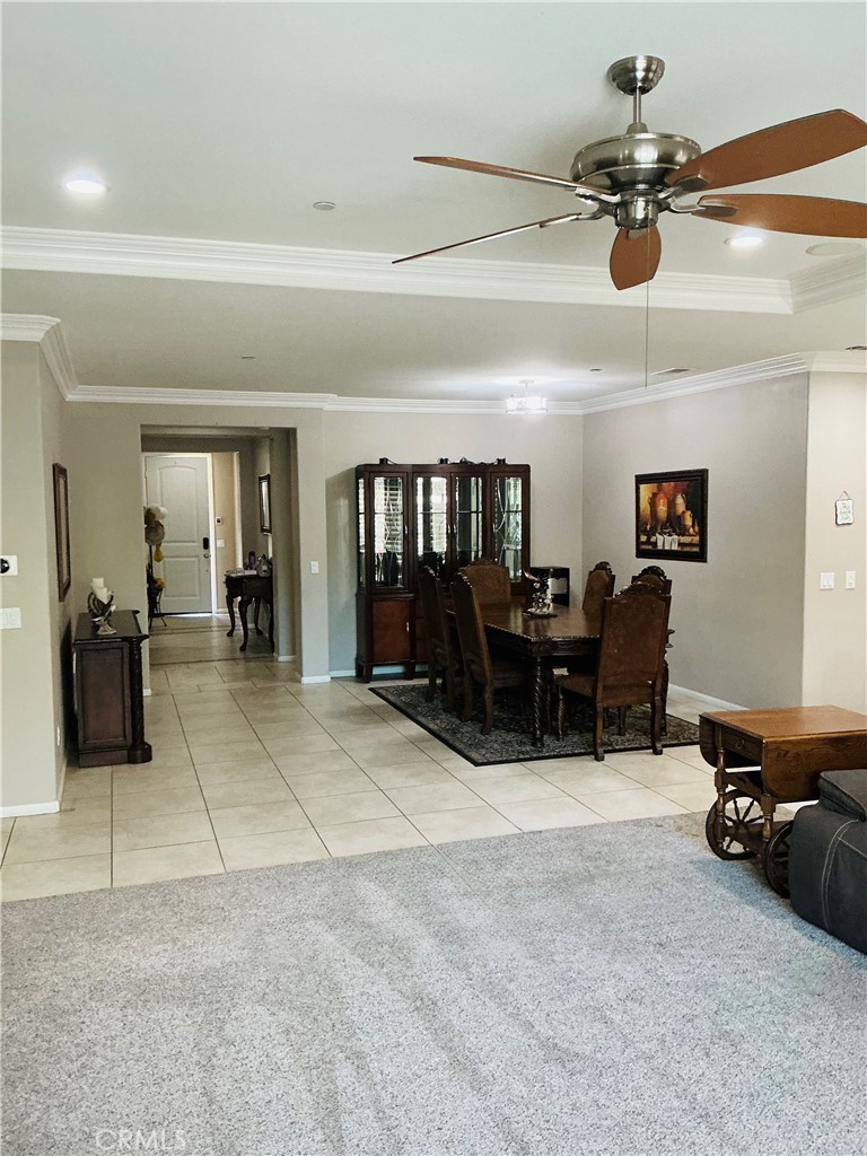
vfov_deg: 61.7
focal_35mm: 29
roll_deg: +0.7
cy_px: 578
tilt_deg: -5.7
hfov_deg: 48.2
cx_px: 434
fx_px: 968
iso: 200
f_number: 1.8
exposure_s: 1/60
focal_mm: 3
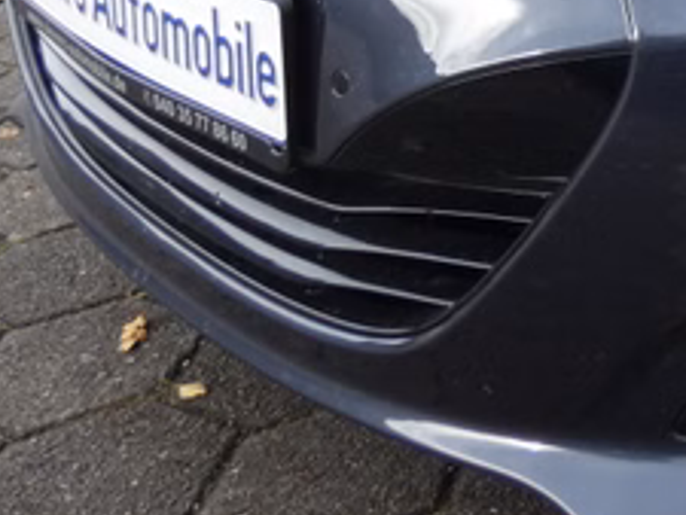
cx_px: 1000
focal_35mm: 71
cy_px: -207
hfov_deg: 22.8
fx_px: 1408
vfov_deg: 18.8
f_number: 2.8
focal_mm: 3.6
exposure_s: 1/160
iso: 80
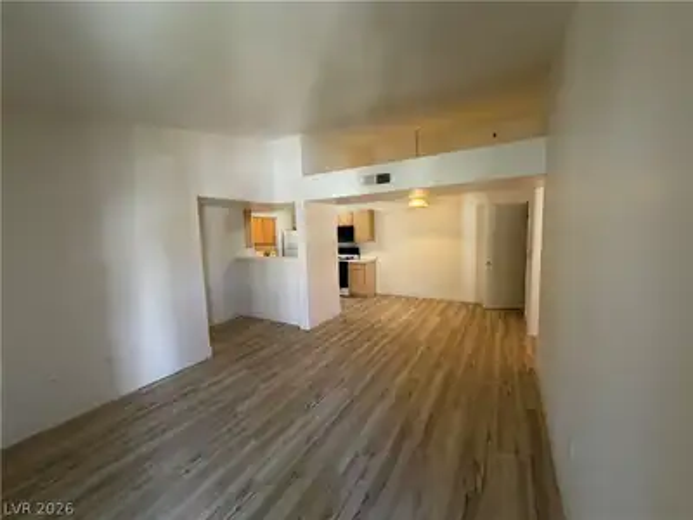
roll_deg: +2.8
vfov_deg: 85.7
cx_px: 346
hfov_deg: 102.1
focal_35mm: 14
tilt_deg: -6.2
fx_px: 280
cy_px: 260
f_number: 2.2
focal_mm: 2.22
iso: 320
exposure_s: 1/60
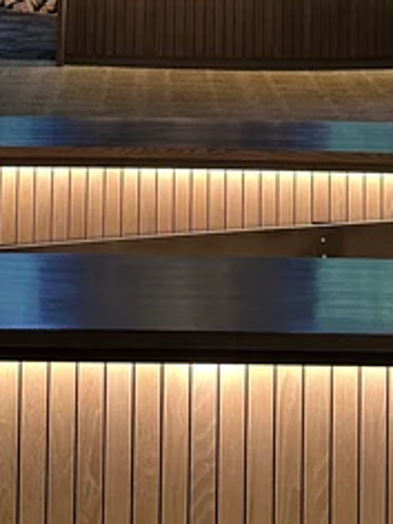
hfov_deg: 18.9
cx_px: 180
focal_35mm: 78
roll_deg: -1.9
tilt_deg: -0.5
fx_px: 1181
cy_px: -173
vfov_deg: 22.2
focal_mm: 6.86
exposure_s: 1/56
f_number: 1.78
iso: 400
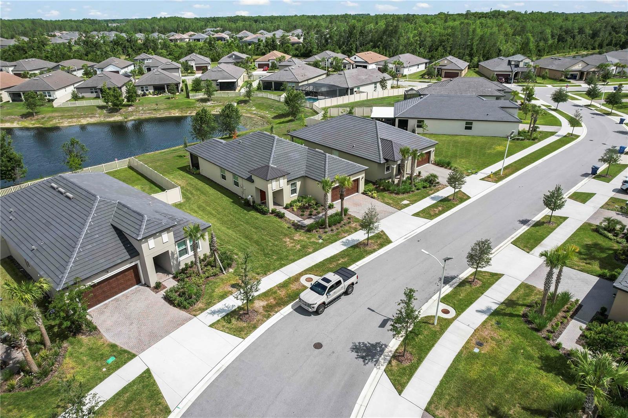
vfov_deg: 57.2
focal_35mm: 22
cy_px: 209
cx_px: 314
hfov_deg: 78.6
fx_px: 384
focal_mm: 8.38
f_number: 2.8
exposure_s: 1/2000
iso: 100
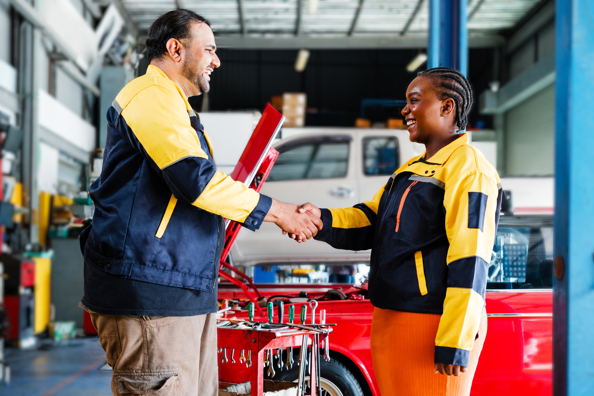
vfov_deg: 29.9
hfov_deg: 43.6
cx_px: 297
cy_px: 198
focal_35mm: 45
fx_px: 742
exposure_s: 1/100
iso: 400
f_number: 2.8
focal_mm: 29.9
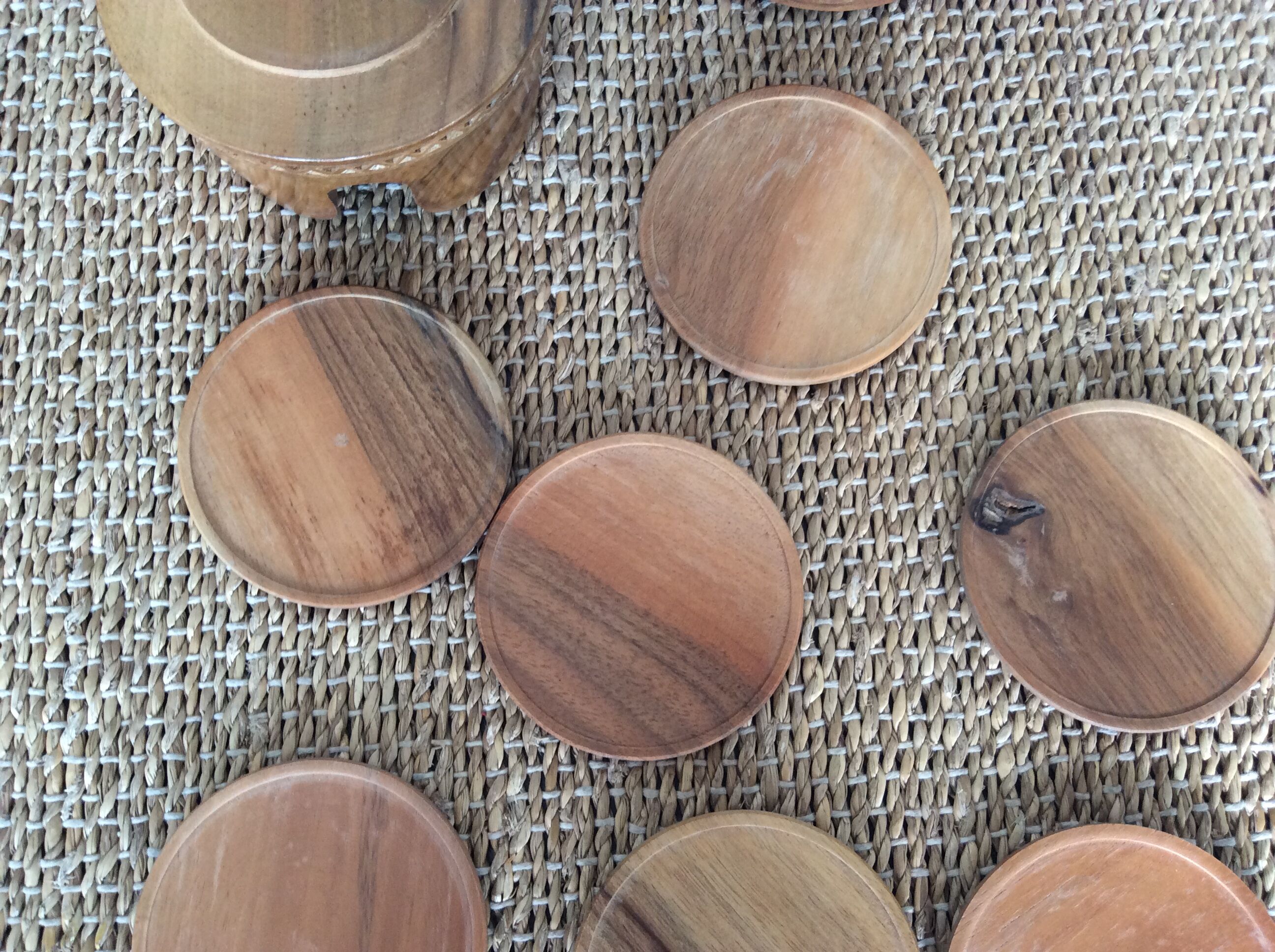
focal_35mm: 32
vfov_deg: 44.1
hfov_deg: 56.9
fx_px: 1177
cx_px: 638
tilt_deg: -79.1
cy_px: 476
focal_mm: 3.3
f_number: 2.4
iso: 80
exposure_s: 1/24
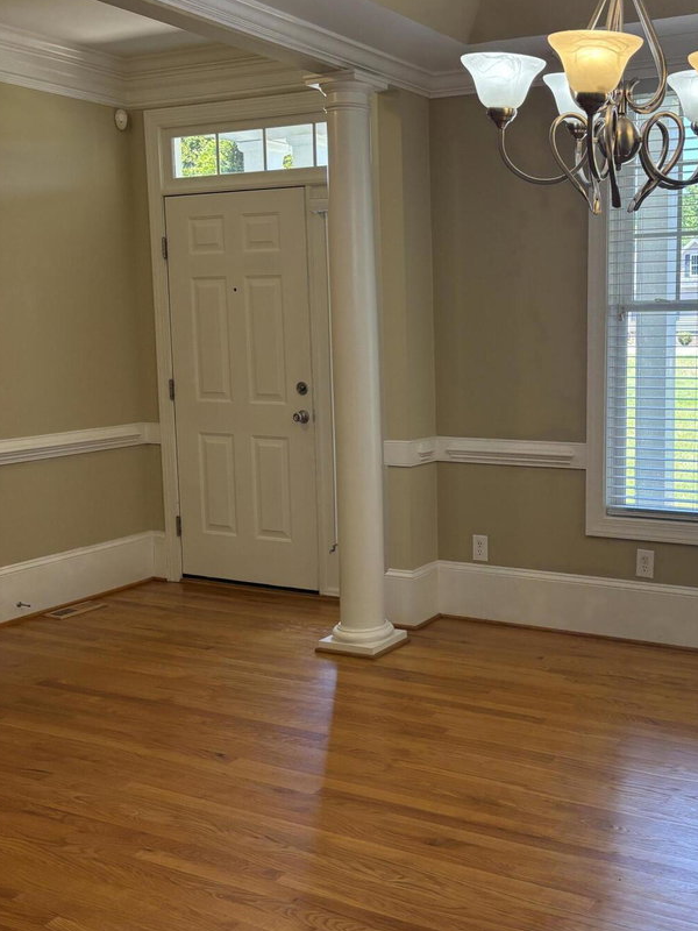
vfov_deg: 47.9
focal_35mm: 39
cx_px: 517
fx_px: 1049
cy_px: 462
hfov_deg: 36.0
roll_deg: +0.0
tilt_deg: -8.5
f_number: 1.6
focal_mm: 5.96
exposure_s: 1/130
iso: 64
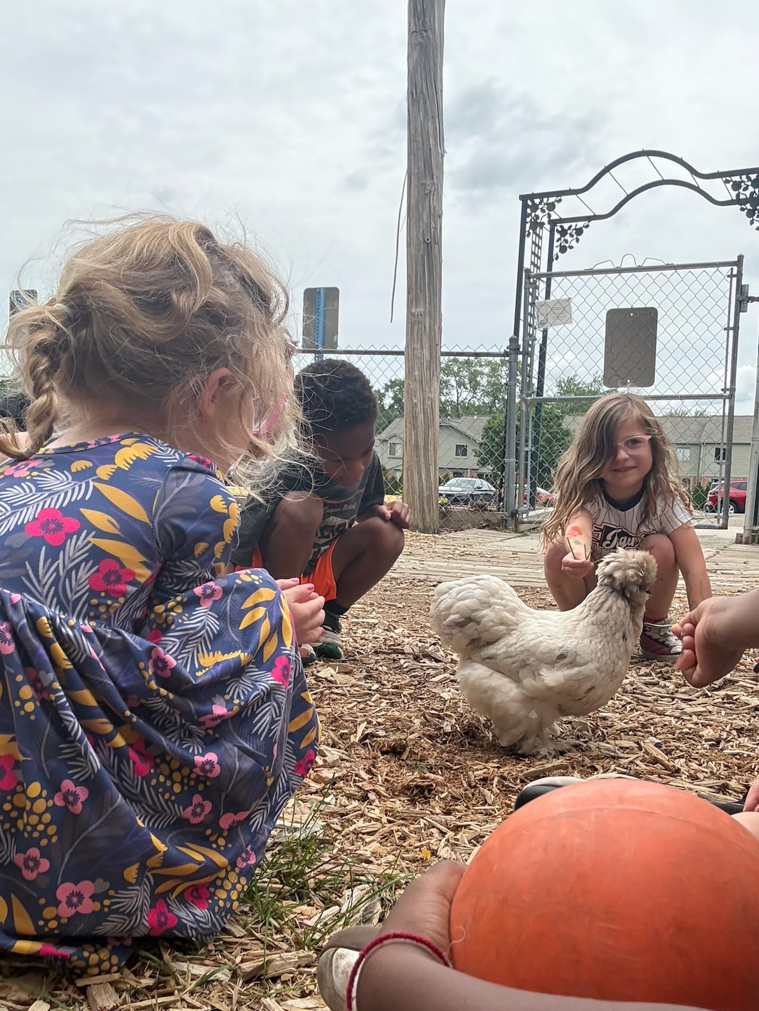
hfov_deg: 40.6
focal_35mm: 35
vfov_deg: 52.4
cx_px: 428
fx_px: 1023
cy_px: 584
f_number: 1.9
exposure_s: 1/628
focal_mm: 2.69
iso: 40
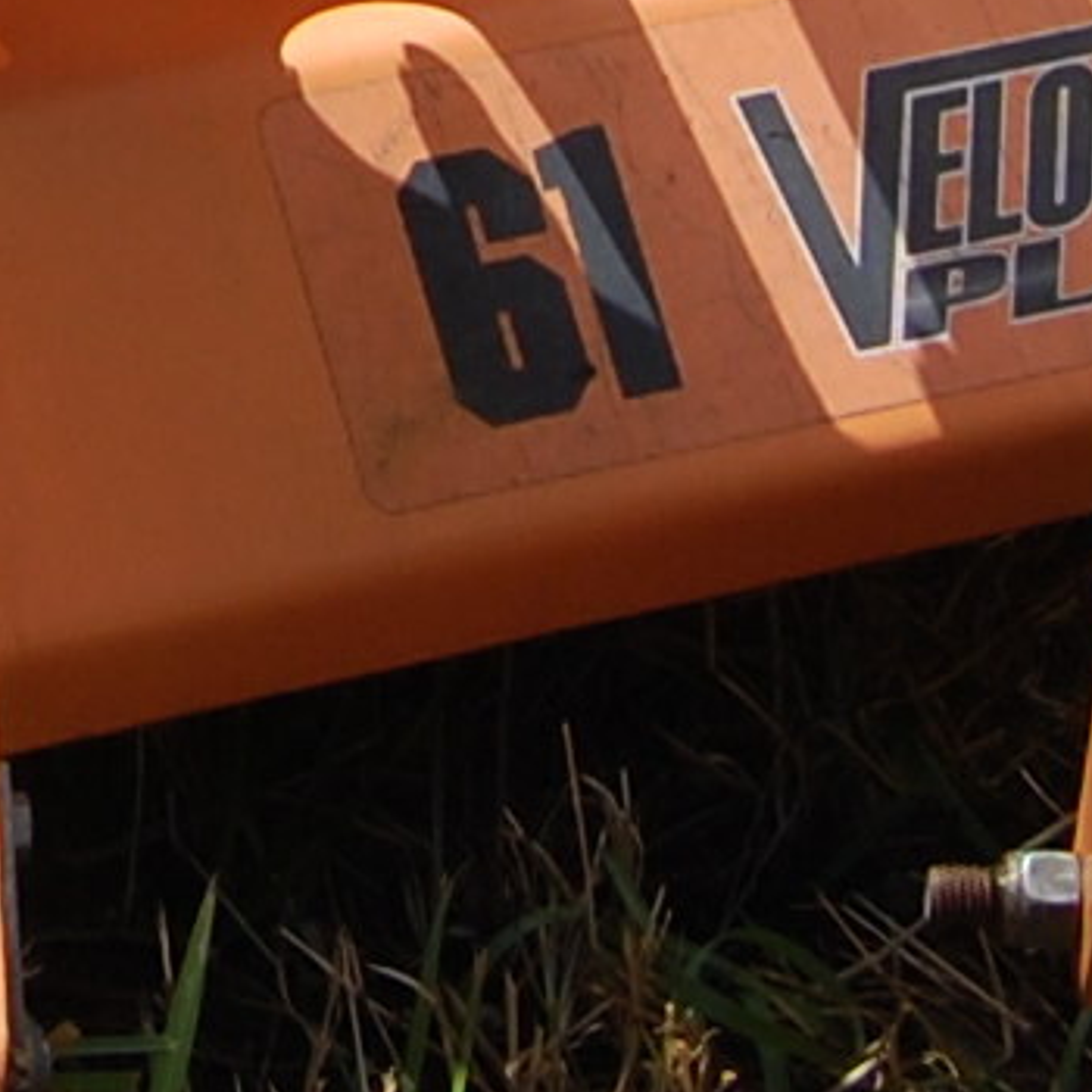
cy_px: -1423
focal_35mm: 350
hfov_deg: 5.0
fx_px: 12492
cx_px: -708
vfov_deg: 4.9
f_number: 9
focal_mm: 32
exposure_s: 1/320
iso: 200
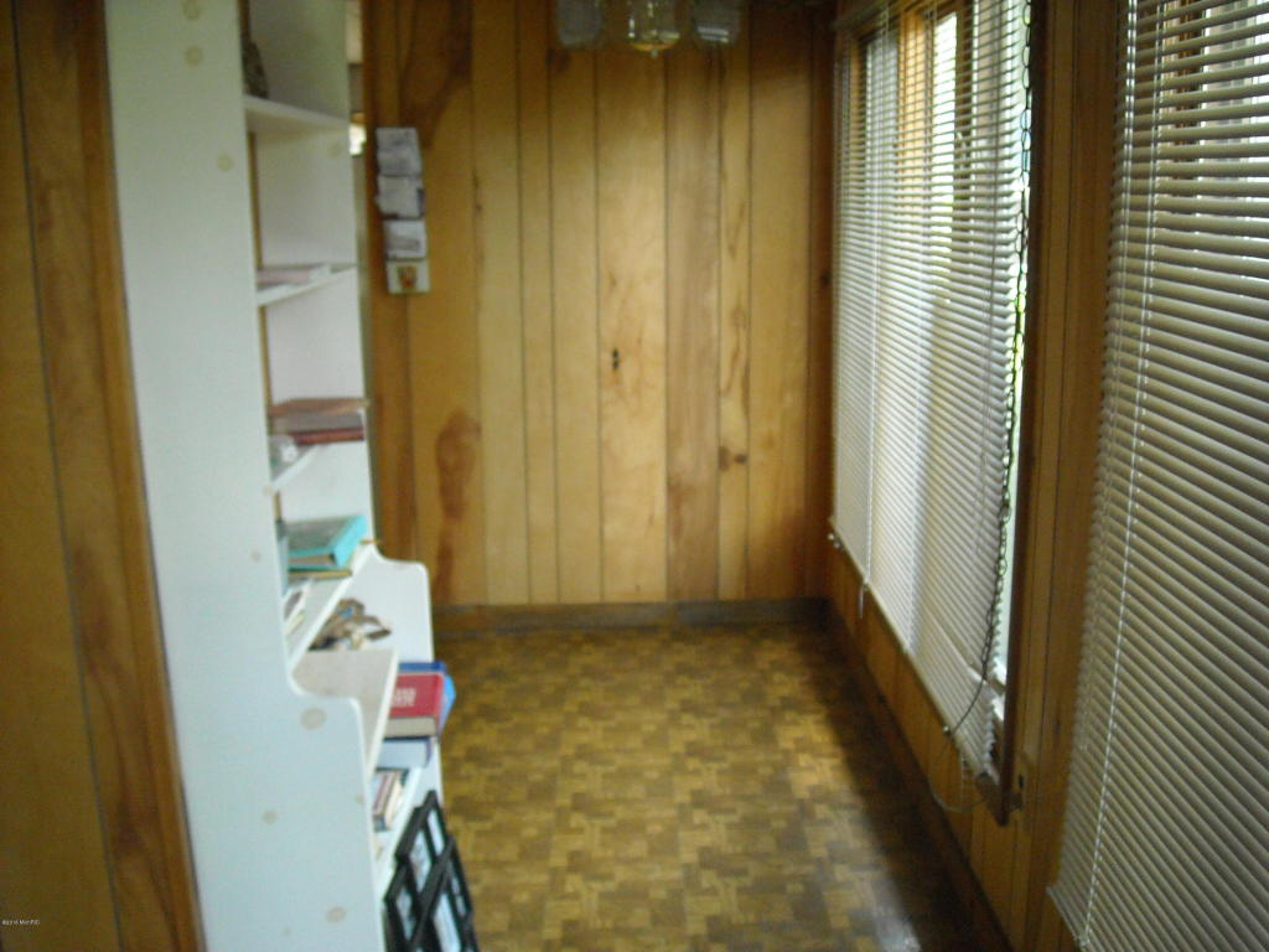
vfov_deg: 40.7
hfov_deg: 52.6
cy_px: 476
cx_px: 634
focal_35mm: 35
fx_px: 1283
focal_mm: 5.7
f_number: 2.8
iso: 400
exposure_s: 1/52
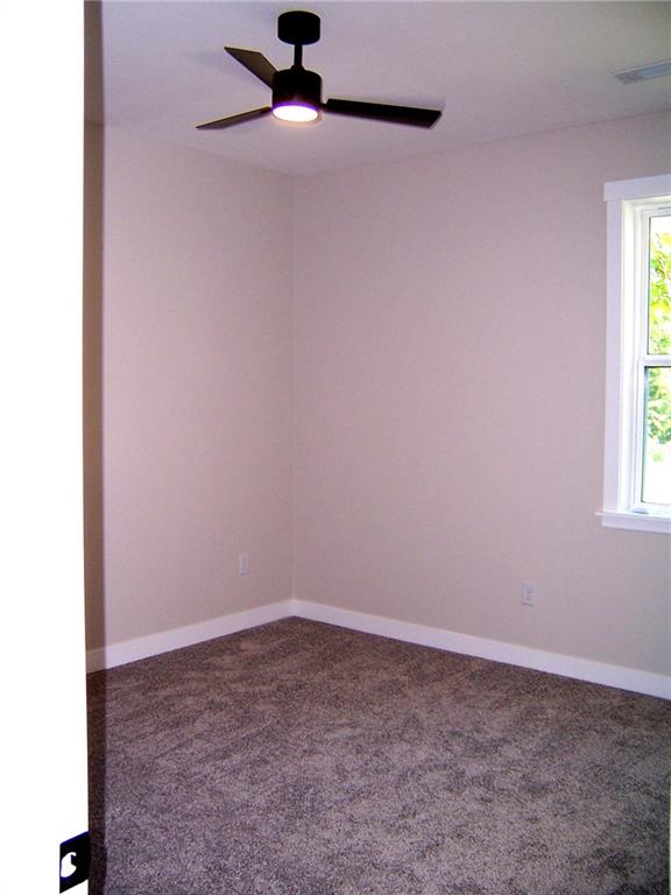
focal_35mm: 33
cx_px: 336
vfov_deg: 55.4
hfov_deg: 42.9
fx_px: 853
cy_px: 448
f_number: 2.8
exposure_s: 1/60
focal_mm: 5.5
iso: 140
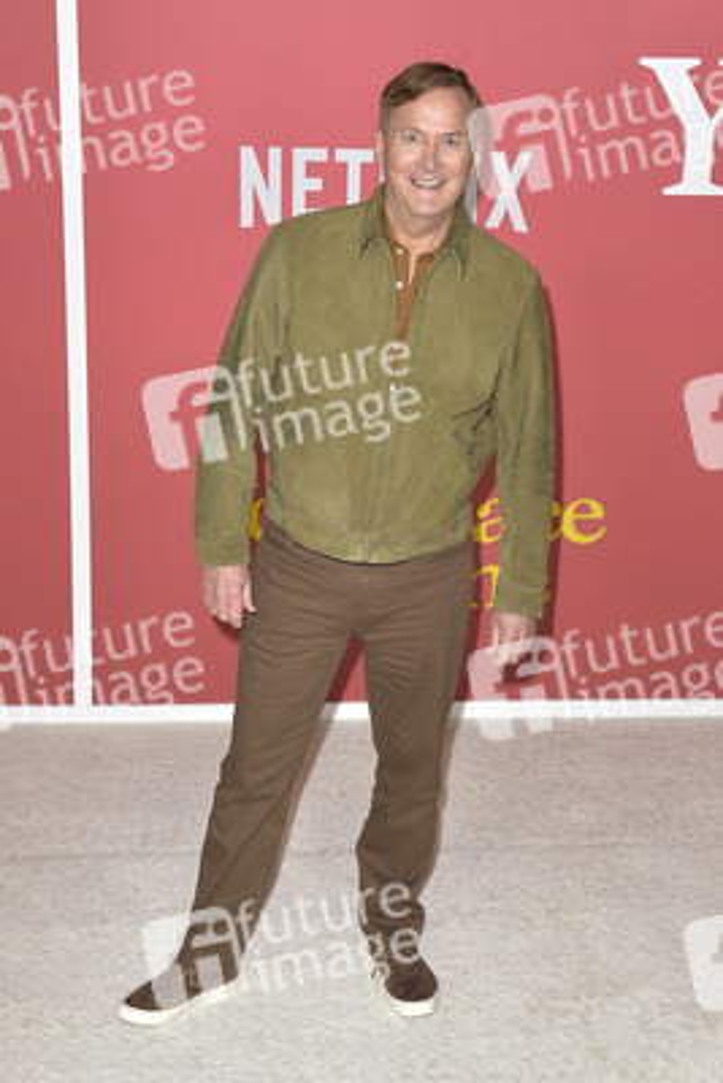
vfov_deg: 41.1
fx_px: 1445
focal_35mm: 48
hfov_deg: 28.1
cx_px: 362
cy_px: 542
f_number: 6.3
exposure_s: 1/250
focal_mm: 48
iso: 400
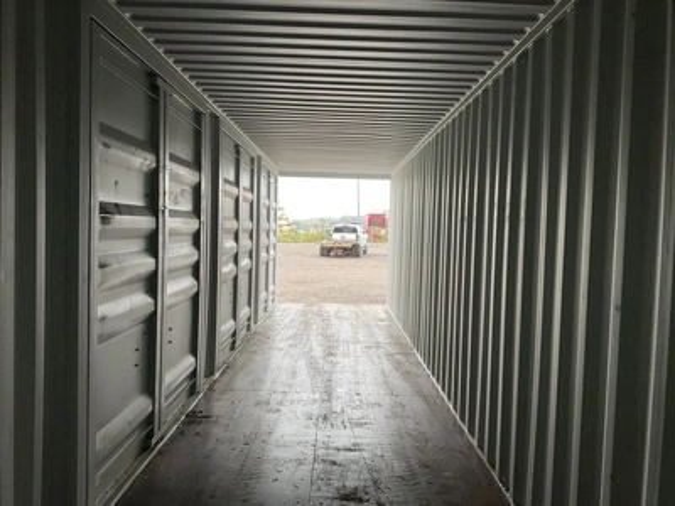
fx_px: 565
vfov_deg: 48.2
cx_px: 338
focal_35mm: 29
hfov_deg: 61.7
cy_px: 253
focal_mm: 3
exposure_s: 1/74
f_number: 1.8
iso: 64
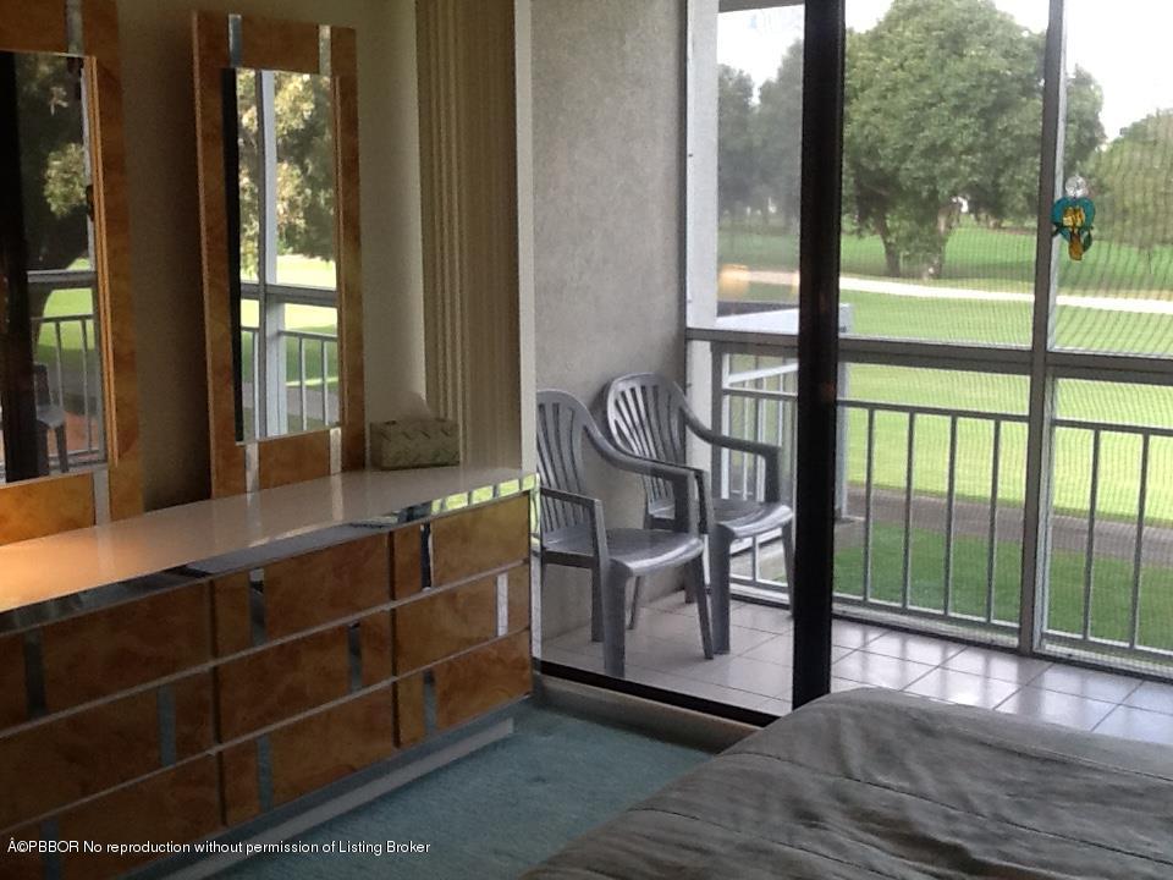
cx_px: 586
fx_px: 1491
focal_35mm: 44
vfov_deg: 32.9
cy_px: 440
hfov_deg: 42.9
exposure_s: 1/60
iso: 50
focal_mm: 2.03
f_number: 2.4
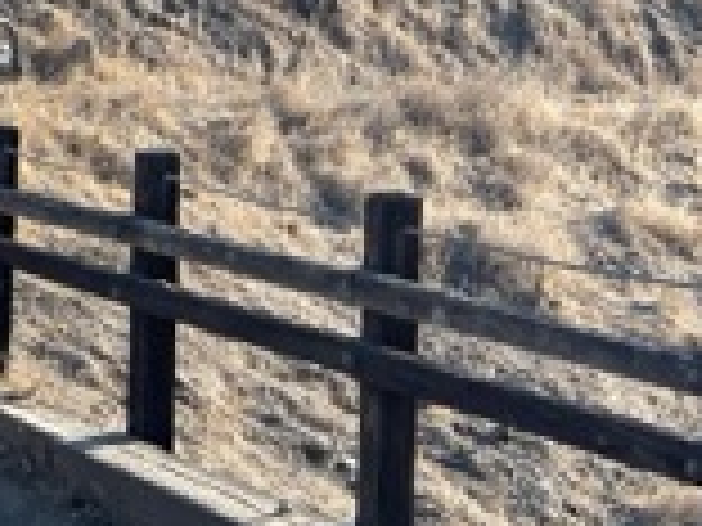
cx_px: 234
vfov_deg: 11.1
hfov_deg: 14.8
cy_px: 283
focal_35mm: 133
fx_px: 2697
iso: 25
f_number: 2
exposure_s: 1/291
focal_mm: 6
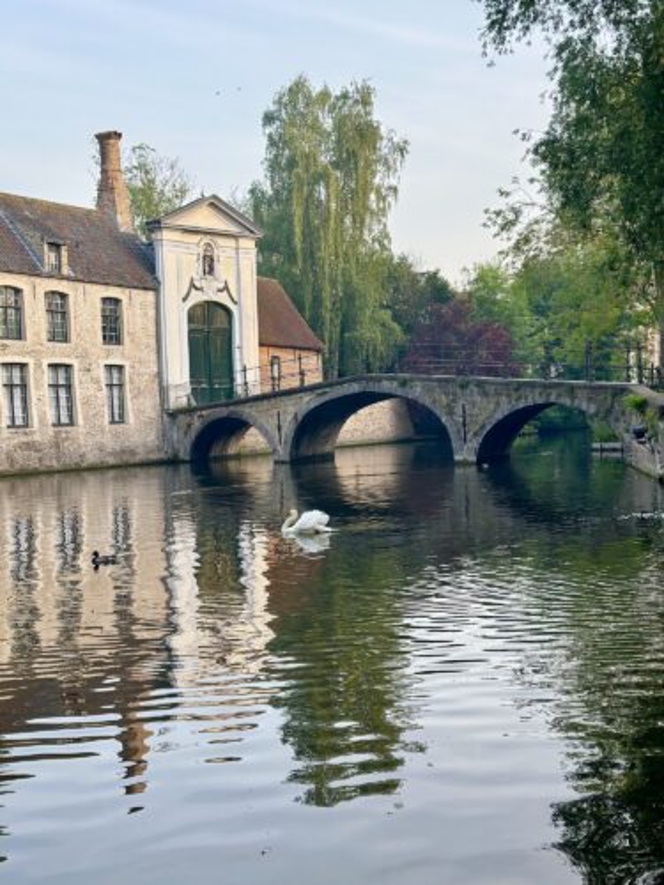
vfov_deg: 39.7
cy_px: 442
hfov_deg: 30.3
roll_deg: +1.1
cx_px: 332
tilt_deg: -1.4
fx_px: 1228
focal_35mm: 48
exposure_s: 1/467
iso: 80
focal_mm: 6.86
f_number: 1.78
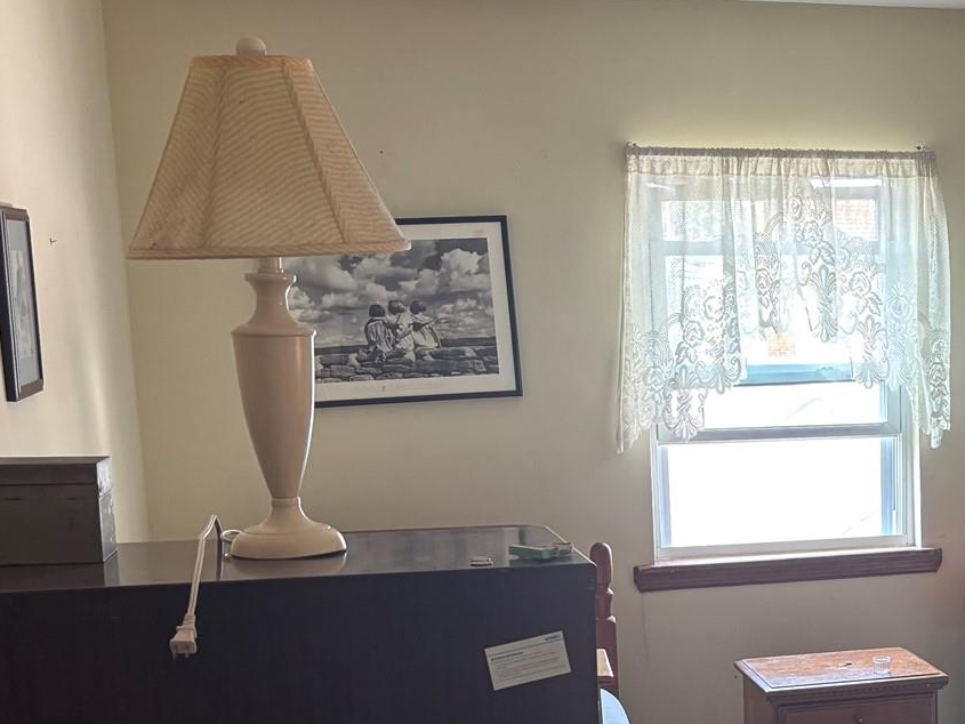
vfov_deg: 22.9
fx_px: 1757
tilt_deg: -10.5
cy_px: 597
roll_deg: +0.9
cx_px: 925
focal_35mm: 63
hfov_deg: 29.1
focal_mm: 5.96
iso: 125
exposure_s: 1/60
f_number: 1.6
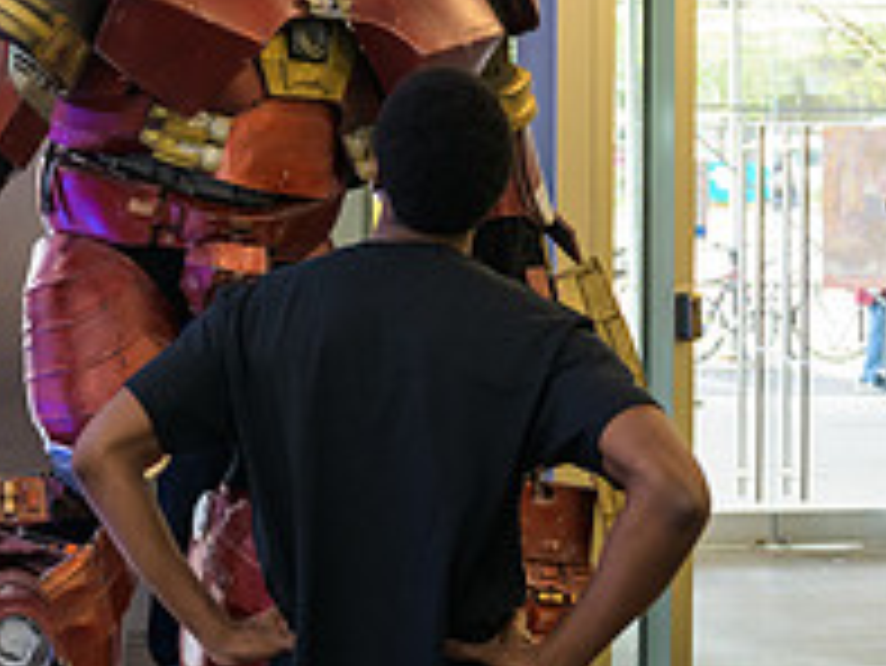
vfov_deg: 21.4
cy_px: 137
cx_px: -99
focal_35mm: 68
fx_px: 1742
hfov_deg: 26.2
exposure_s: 1/125
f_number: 3.2
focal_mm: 24
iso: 800
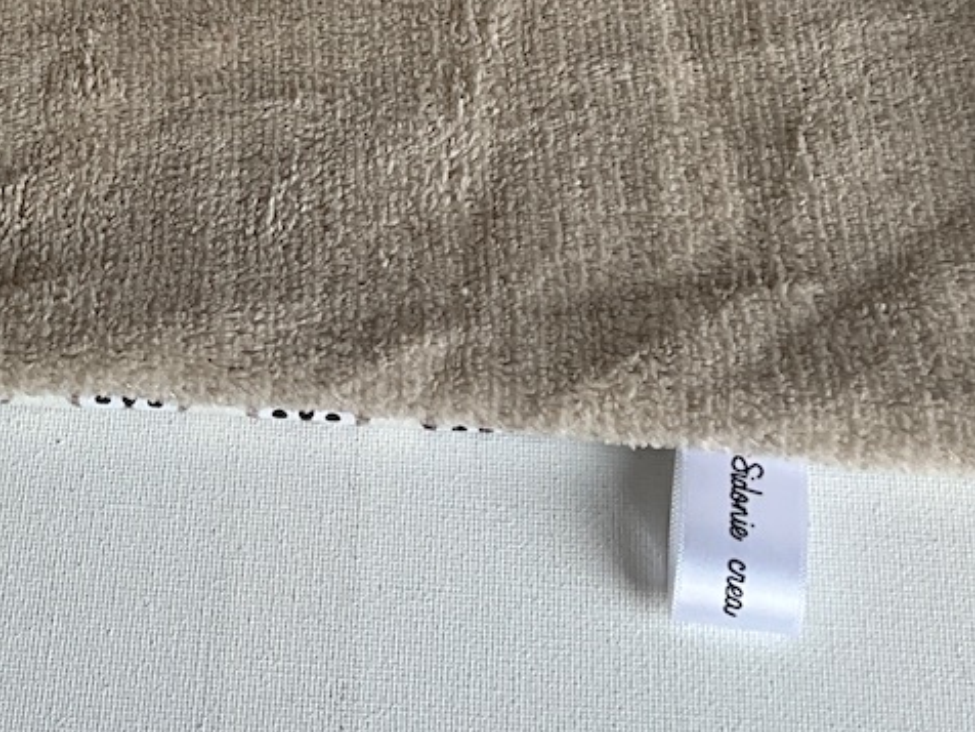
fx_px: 2197
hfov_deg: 24.5
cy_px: 82
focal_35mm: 78
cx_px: 143
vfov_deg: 18.6
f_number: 1.8
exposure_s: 1/100
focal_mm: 3
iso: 20
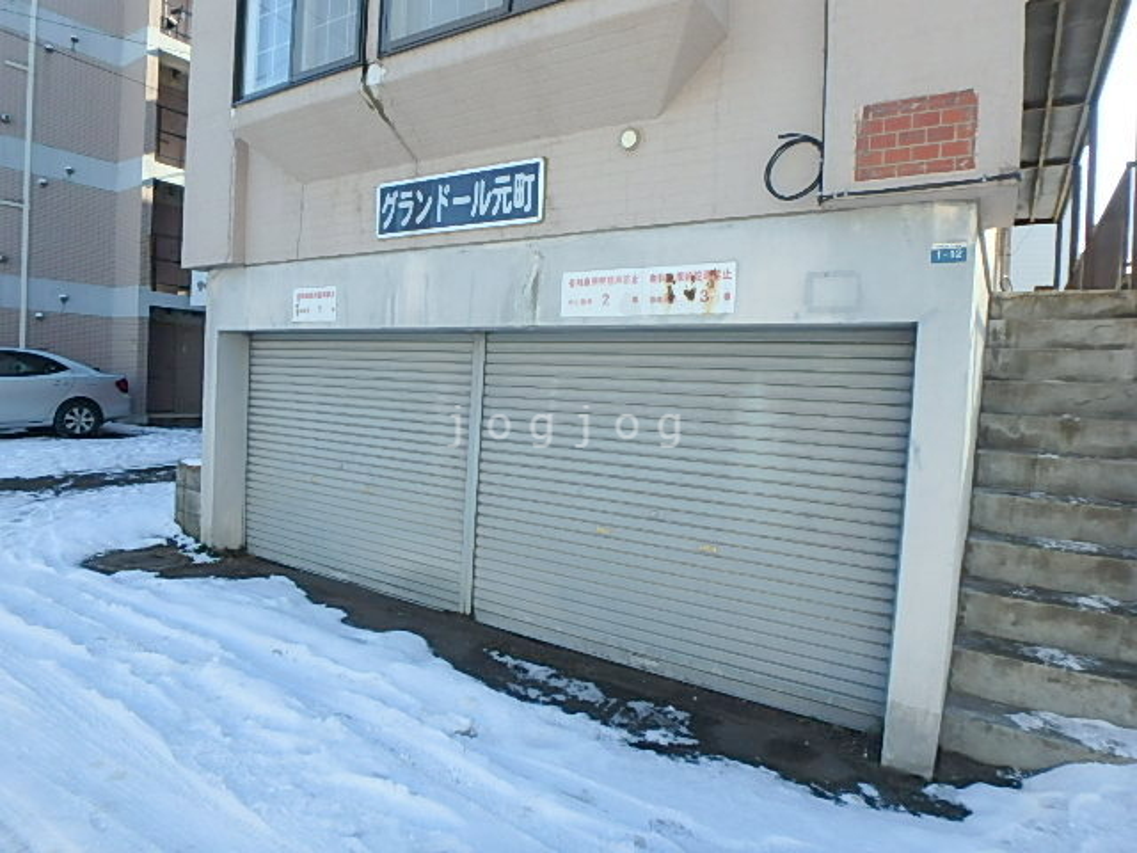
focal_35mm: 21
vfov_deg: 63.4
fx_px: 690
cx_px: 568
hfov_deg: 79.0
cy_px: 426
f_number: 3.5
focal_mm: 3.7
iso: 125
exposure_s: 1/500
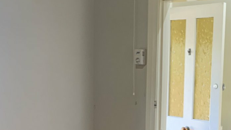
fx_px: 478
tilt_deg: -6.3
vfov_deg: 15.2
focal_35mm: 78
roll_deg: -2.5
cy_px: 134
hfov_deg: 26.6
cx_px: 191
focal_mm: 4.25
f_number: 1.8
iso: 200
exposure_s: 1/50
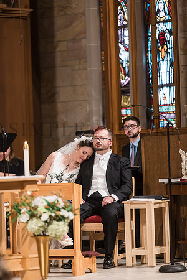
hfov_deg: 6.9
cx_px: 94
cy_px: 140
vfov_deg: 10.3
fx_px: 1558
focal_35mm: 200
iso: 1000
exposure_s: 1/160
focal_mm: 200
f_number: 2.8
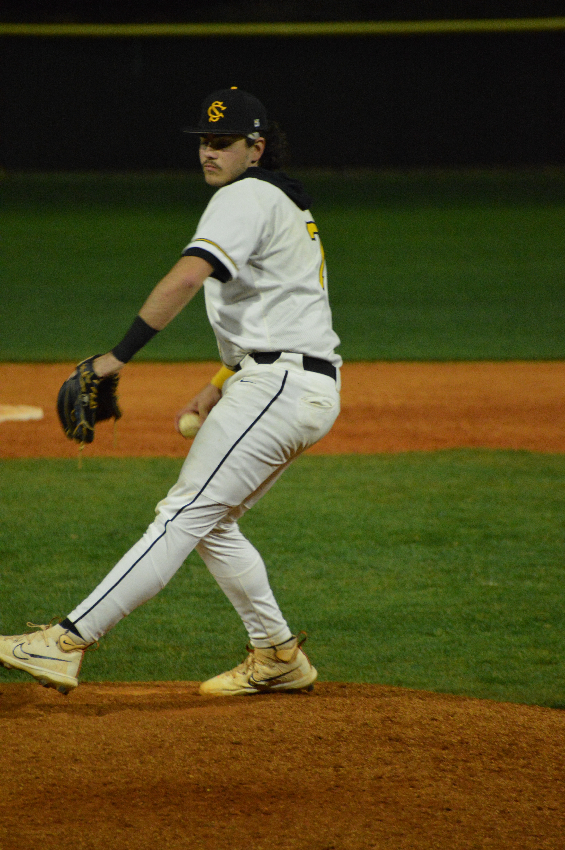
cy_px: 425
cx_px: 282
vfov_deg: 4.6
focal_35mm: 450
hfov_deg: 3.0
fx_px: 10612
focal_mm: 300
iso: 3200
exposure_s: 1/200
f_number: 5.6
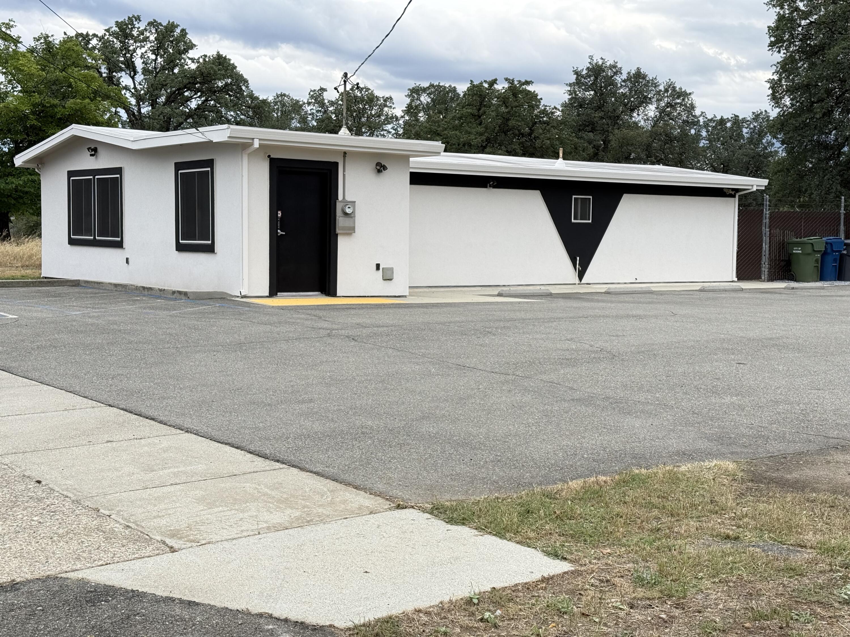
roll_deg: -1.1
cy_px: 318
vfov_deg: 30.3
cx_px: 425
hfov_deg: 39.7
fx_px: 1179
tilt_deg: -2.2
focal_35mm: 48
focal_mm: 6.76
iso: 100
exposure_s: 1/1642
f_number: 1.78
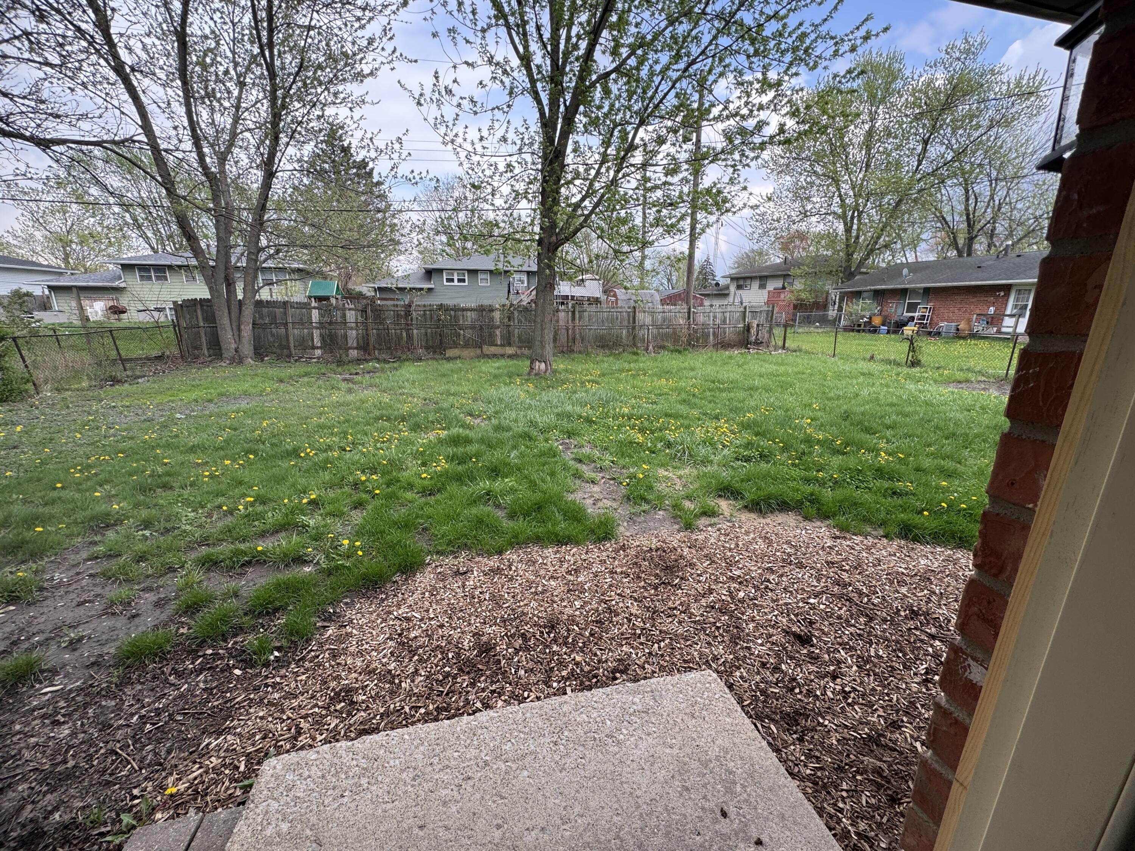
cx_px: 568
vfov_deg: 85.7
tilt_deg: -15.7
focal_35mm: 14
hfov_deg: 102.1
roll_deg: -0.7
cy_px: 426
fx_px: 459
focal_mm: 2.22
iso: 40
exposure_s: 1/224
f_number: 2.2
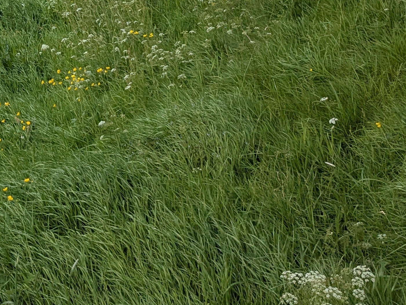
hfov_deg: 23.0
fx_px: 915
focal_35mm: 78
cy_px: -99
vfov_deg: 17.6
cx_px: -80
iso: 62
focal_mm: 4.38
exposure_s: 1/2597
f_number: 1.73
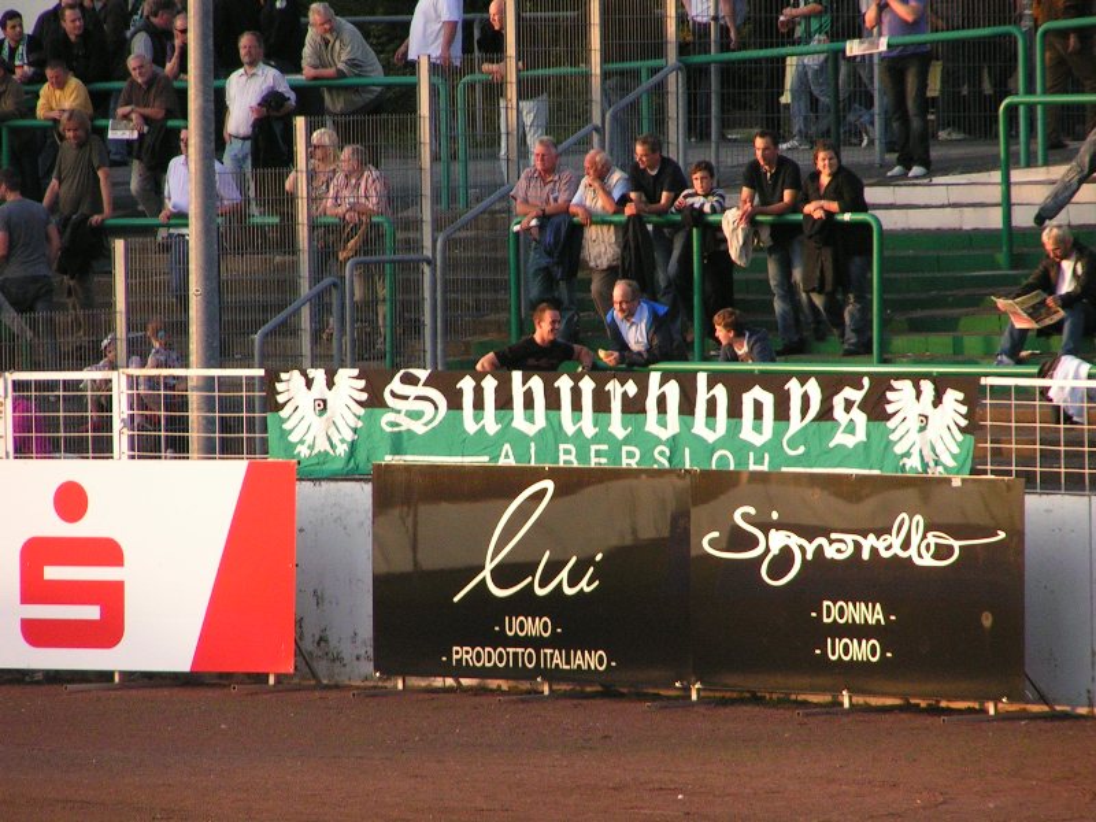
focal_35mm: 380
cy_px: 411
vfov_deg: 3.9
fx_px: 12031
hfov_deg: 5.2
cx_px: 548
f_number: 3.5
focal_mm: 58
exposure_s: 1/400
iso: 160
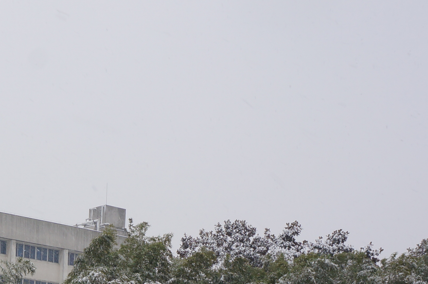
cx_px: -49
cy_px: 414
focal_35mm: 73
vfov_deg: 17.0
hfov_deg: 25.6
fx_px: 867
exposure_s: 1/80
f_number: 11
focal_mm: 16
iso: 100
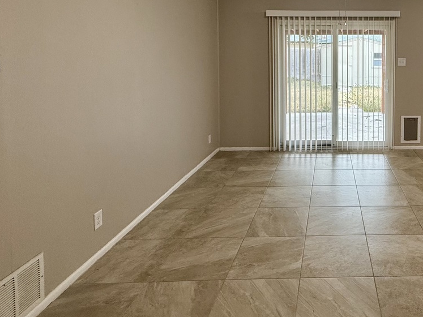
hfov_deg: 59.7
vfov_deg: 48.6
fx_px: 330
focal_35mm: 27
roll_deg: -0.2
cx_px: 343
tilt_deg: -3.0
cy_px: 66
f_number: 2.2
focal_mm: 2.22
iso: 160
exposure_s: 1/120
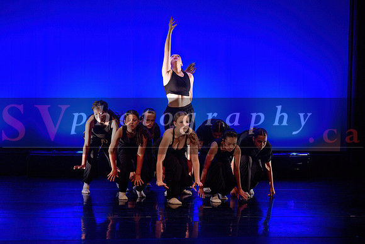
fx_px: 1364
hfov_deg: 15.2
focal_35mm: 134
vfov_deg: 10.2
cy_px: 98
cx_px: 182
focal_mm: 112
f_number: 2.8
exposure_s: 1/200
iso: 1600
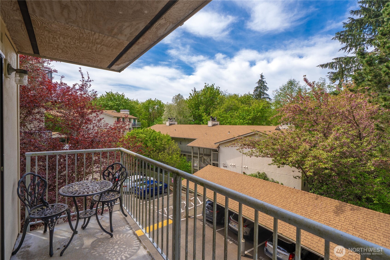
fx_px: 173
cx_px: 195
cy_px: 130
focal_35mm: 16
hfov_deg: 96.7
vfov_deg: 73.8
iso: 80
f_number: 7.1
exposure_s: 1/160
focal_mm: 16
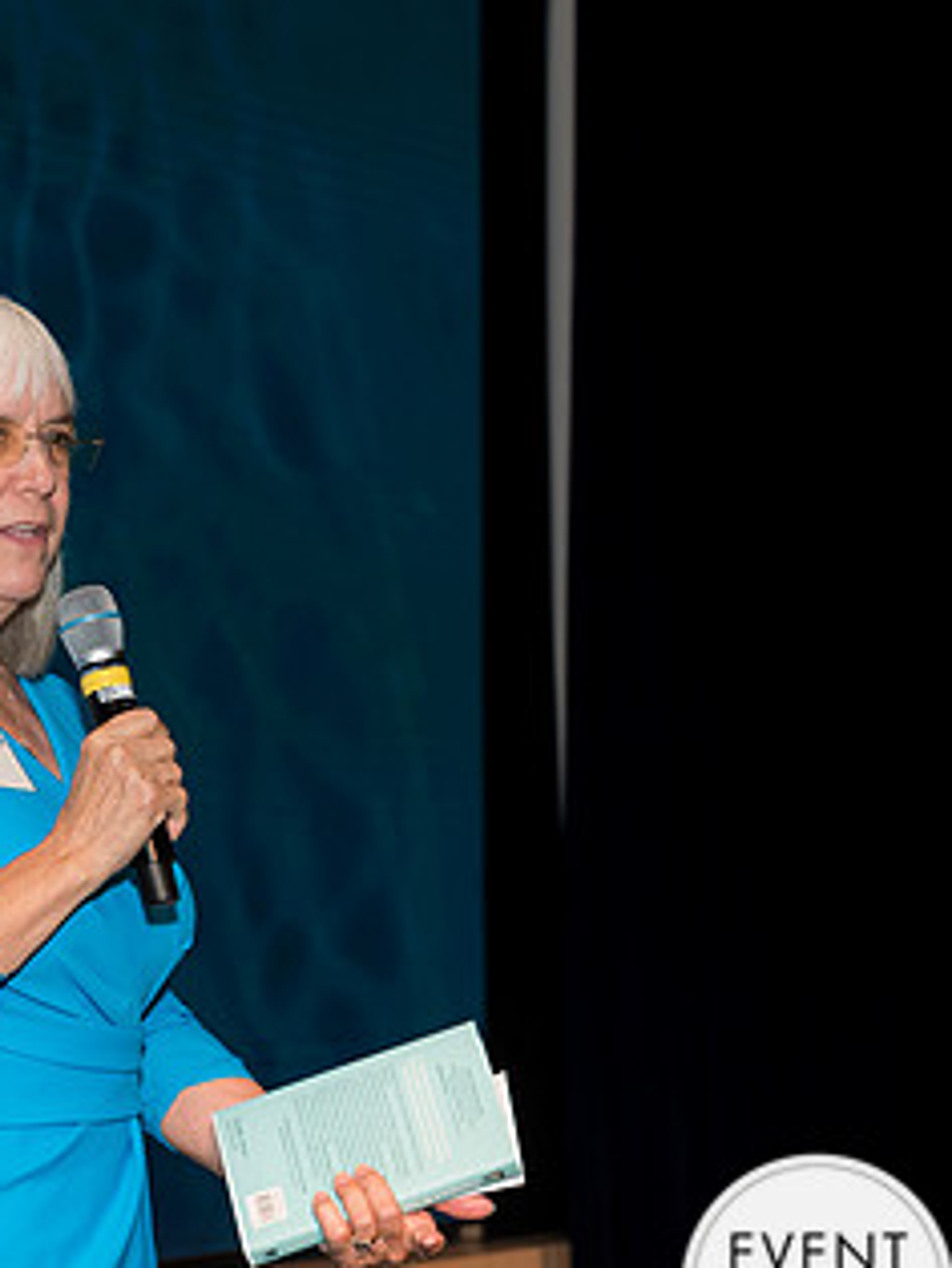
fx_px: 3772
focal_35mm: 103
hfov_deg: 14.1
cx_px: -81
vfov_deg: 19.0
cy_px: 777
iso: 800
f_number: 5
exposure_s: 1/125
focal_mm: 58
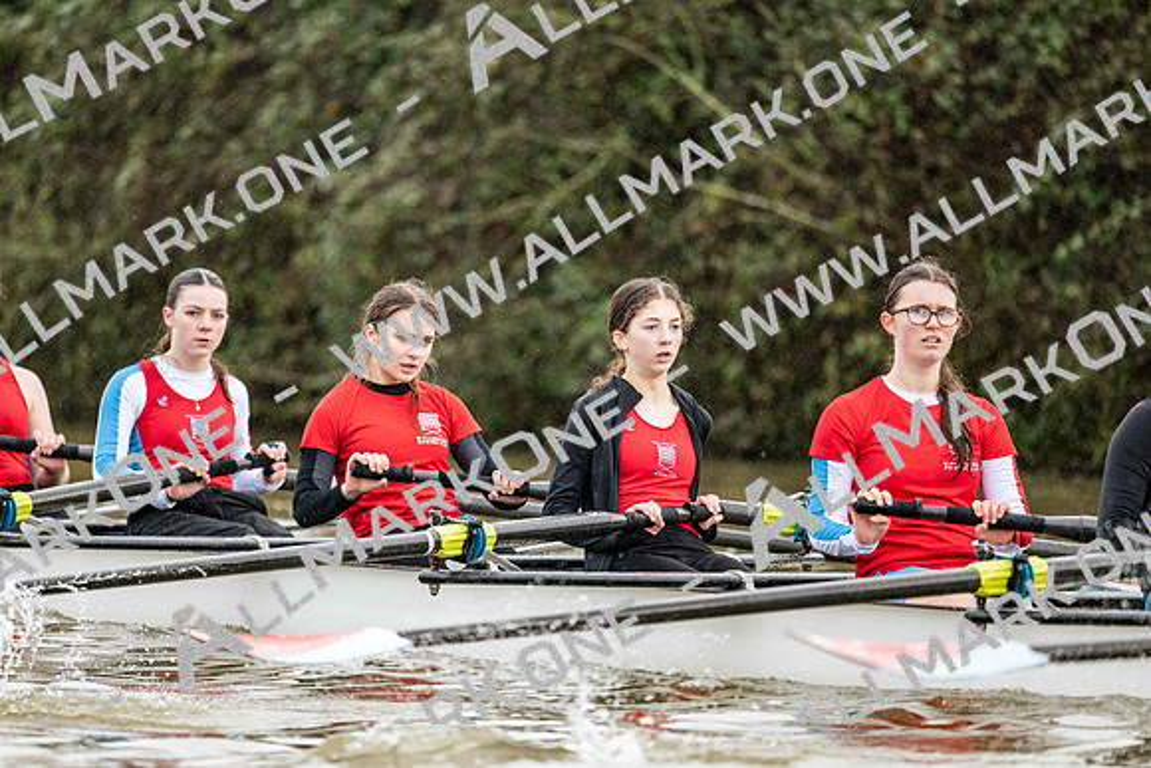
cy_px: 384
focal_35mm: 400
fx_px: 12791
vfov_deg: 3.4
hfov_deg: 5.2
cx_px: 576
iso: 2200
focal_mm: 400
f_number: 4.5
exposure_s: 1/1600
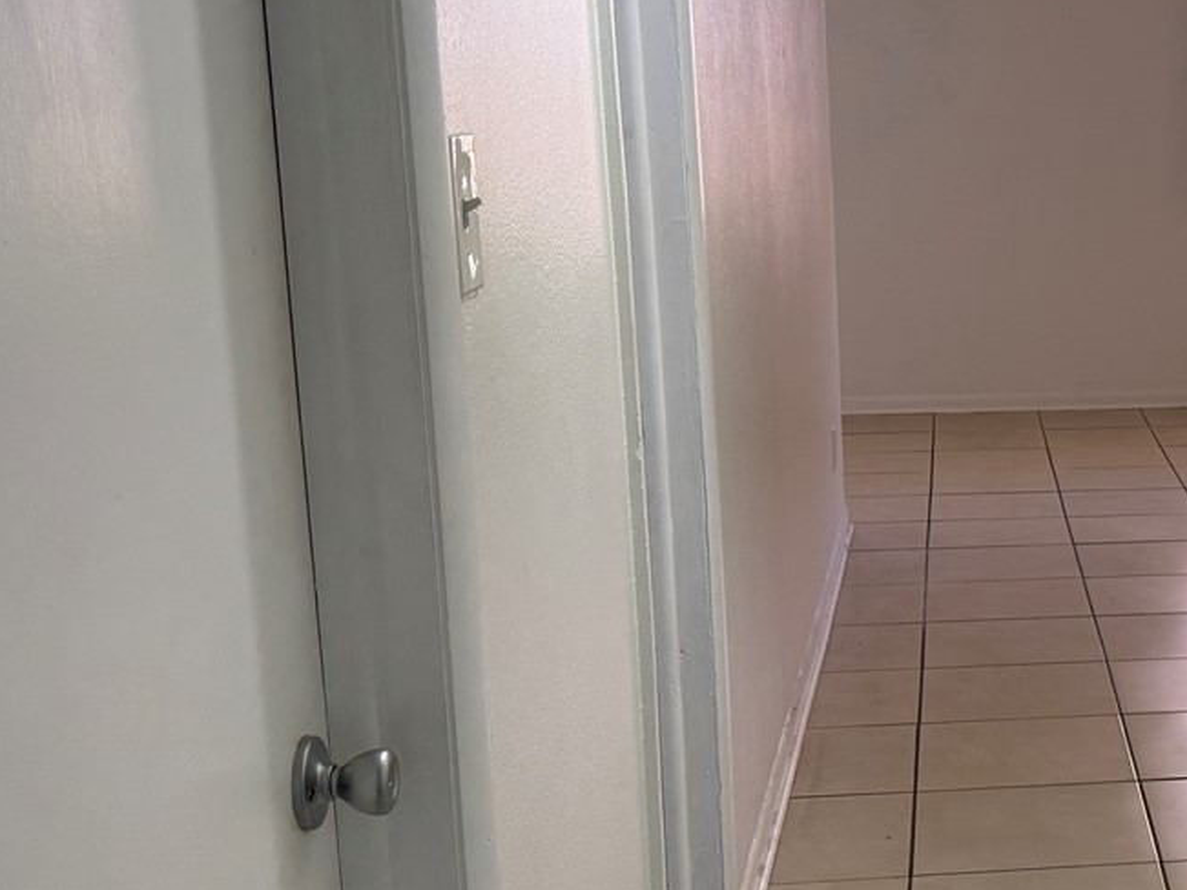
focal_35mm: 59
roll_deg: -0.1
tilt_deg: -10.6
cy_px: 474
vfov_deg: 24.8
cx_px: 1220
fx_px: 2023
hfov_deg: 30.2
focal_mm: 6.76
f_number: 1.78
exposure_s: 1/60
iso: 100
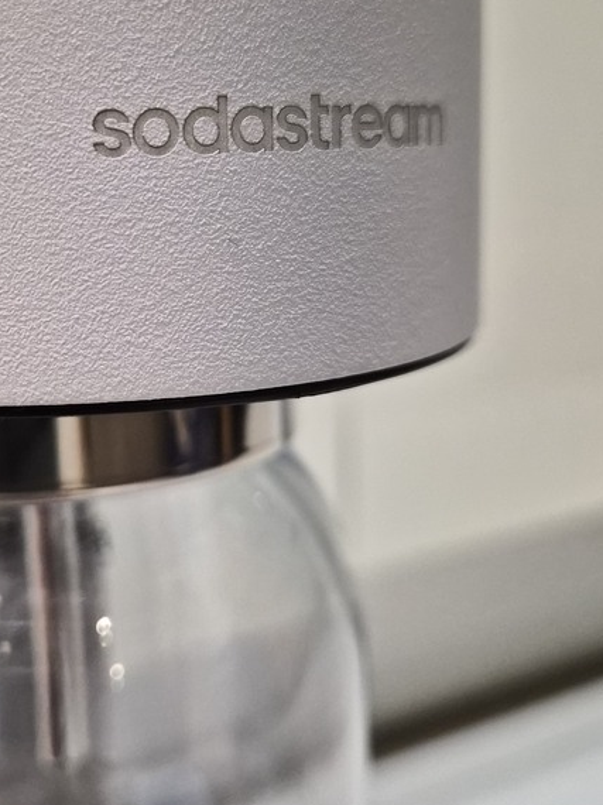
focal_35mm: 42
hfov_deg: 33.7
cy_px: 340
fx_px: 976
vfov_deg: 44.7
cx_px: 154
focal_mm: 5.4
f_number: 1.8
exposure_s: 1/120
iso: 1600
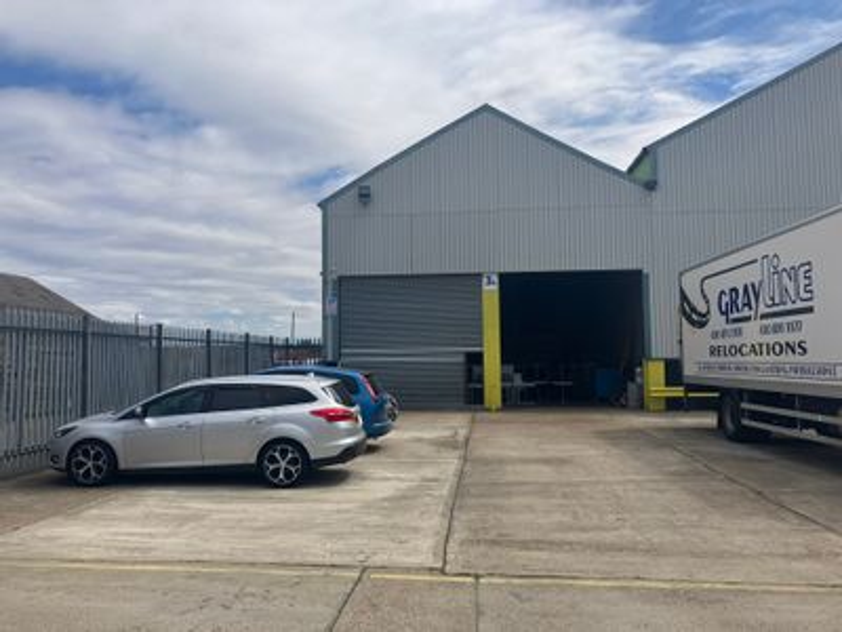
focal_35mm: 28
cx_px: 421
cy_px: 316
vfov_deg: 49.7
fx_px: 681
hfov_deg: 63.4
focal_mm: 3.99
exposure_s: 1/3247
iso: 32
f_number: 1.8
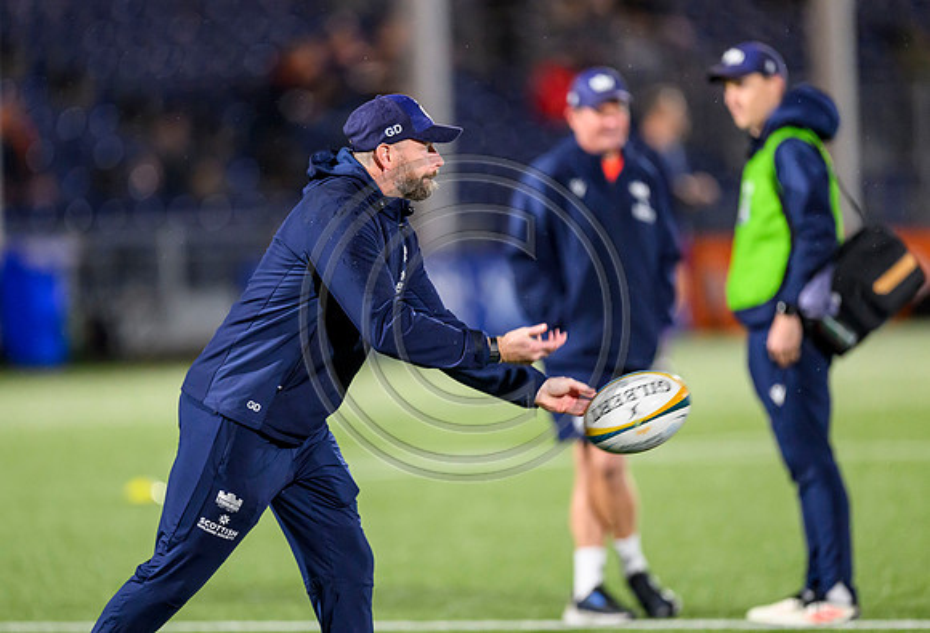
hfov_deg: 4.4
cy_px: 292
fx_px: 12167
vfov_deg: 3.0
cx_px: 387
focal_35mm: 468
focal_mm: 400
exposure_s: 1/640
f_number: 2.8
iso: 5000
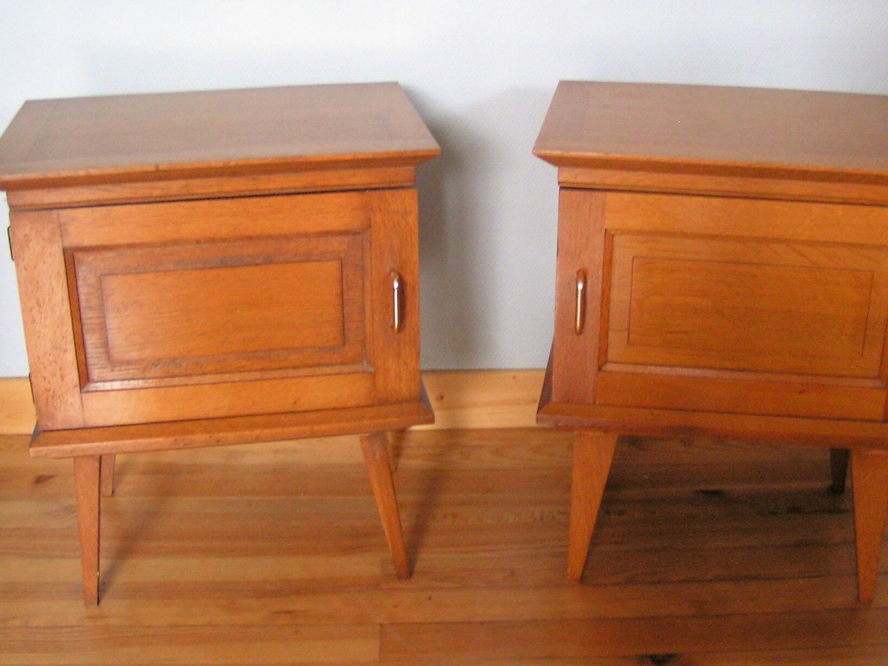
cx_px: 490
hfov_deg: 42.0
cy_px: 331
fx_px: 1154
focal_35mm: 45
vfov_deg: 32.2
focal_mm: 5.8
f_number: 2.8
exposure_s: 1/25
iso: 200
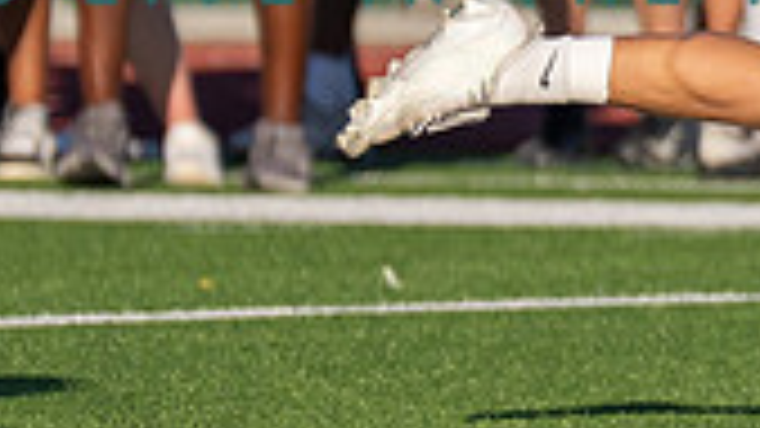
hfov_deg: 1.3
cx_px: 1084
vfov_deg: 0.8
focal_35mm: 1603
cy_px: 51
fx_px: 32299
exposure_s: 1/3200
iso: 160
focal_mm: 200
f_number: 2.8
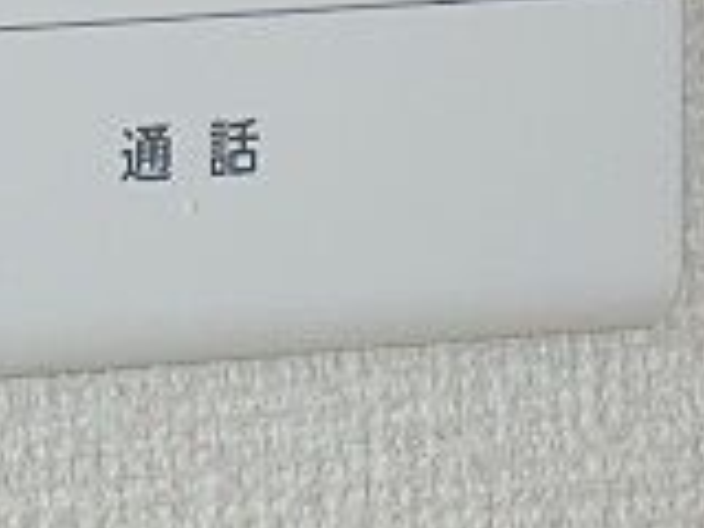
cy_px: -484
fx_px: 9131
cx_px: 233
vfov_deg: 3.3
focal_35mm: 449
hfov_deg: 4.4
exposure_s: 1/60
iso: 200
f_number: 5.9
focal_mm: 18.6
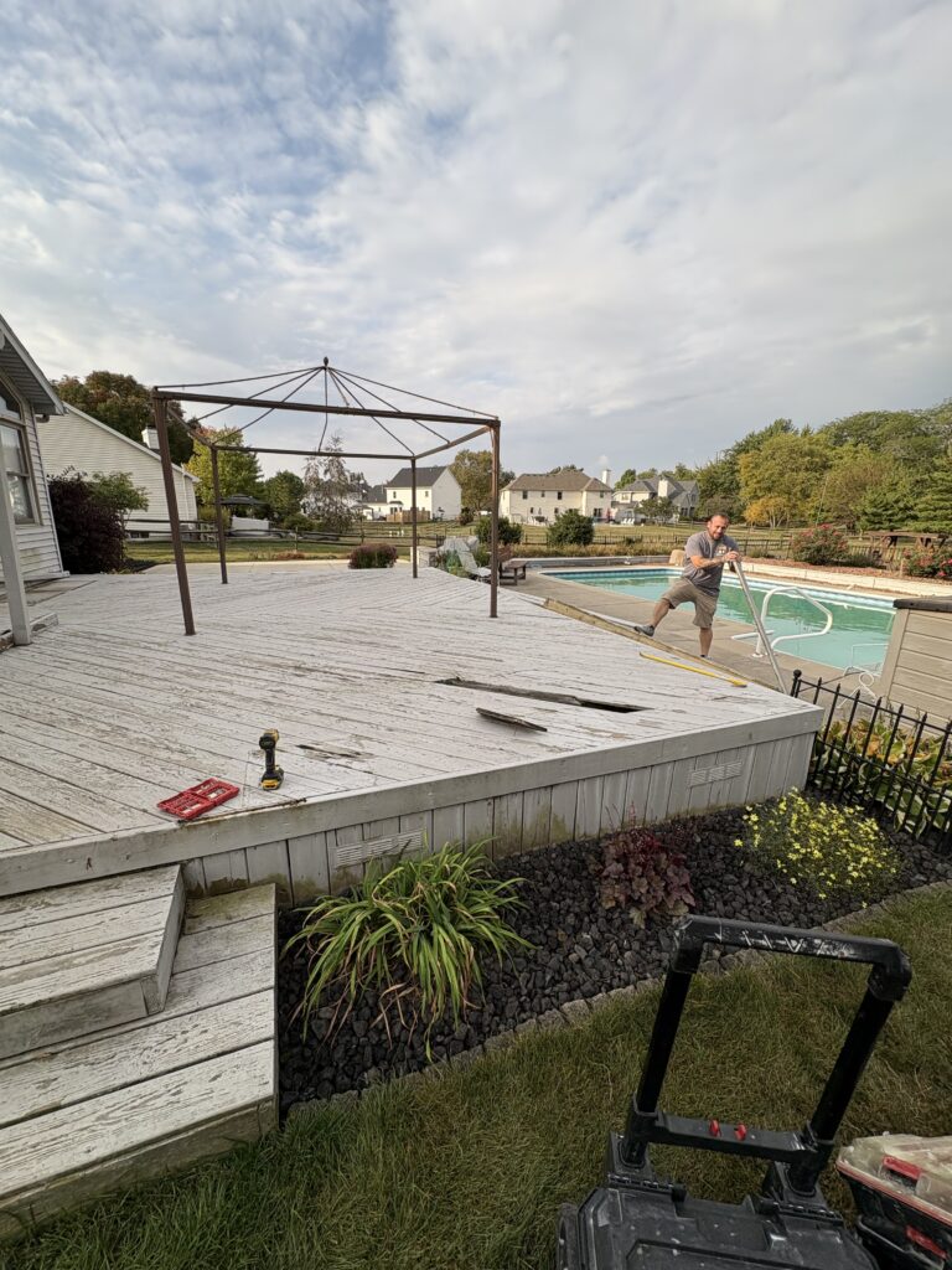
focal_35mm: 14
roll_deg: +0.0
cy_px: 635
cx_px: 476
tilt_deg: -9.1
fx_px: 513
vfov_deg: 102.1
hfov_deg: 85.7
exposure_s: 1/1160
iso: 40
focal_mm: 2.22
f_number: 2.2
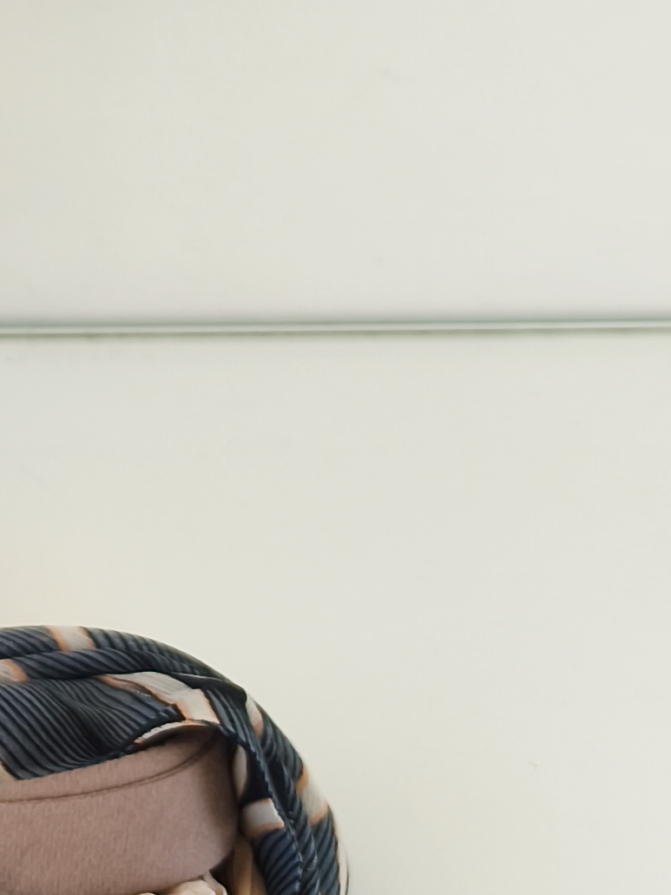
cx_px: -418
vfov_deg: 20.2
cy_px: -175
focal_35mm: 91
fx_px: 2352
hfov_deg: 14.8
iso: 50
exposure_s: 1/40
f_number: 1.65
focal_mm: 6.14
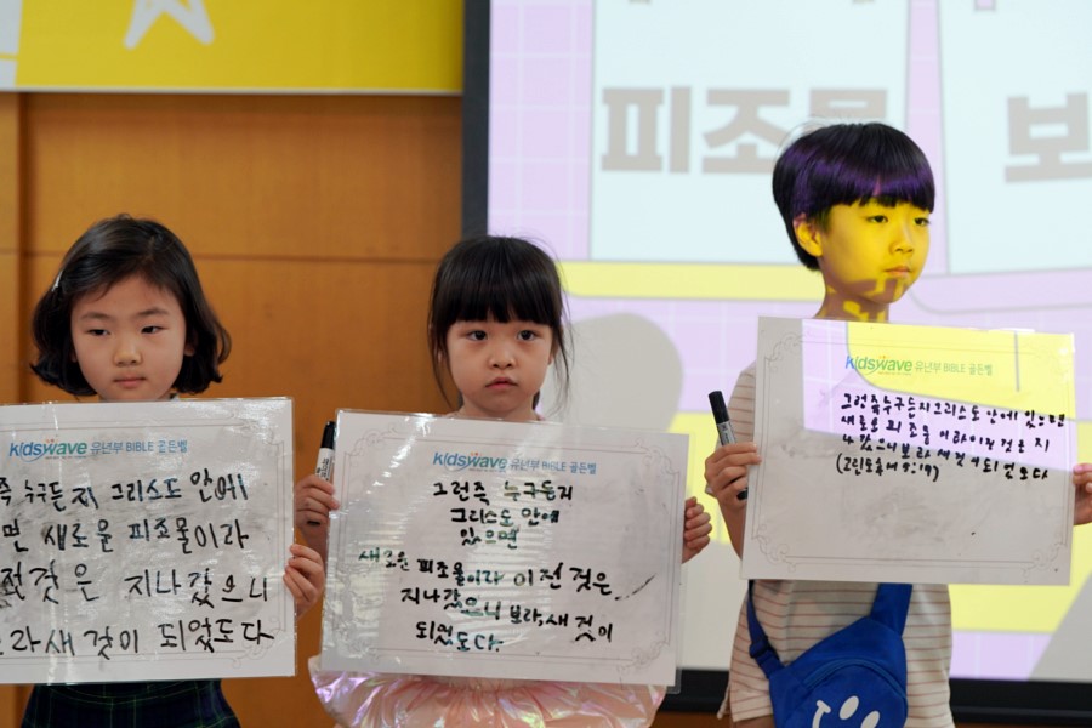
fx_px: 2184
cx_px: 546
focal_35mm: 72
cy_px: 364
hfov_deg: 28.1
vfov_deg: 18.9
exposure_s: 1/160
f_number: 4
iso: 640
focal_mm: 72
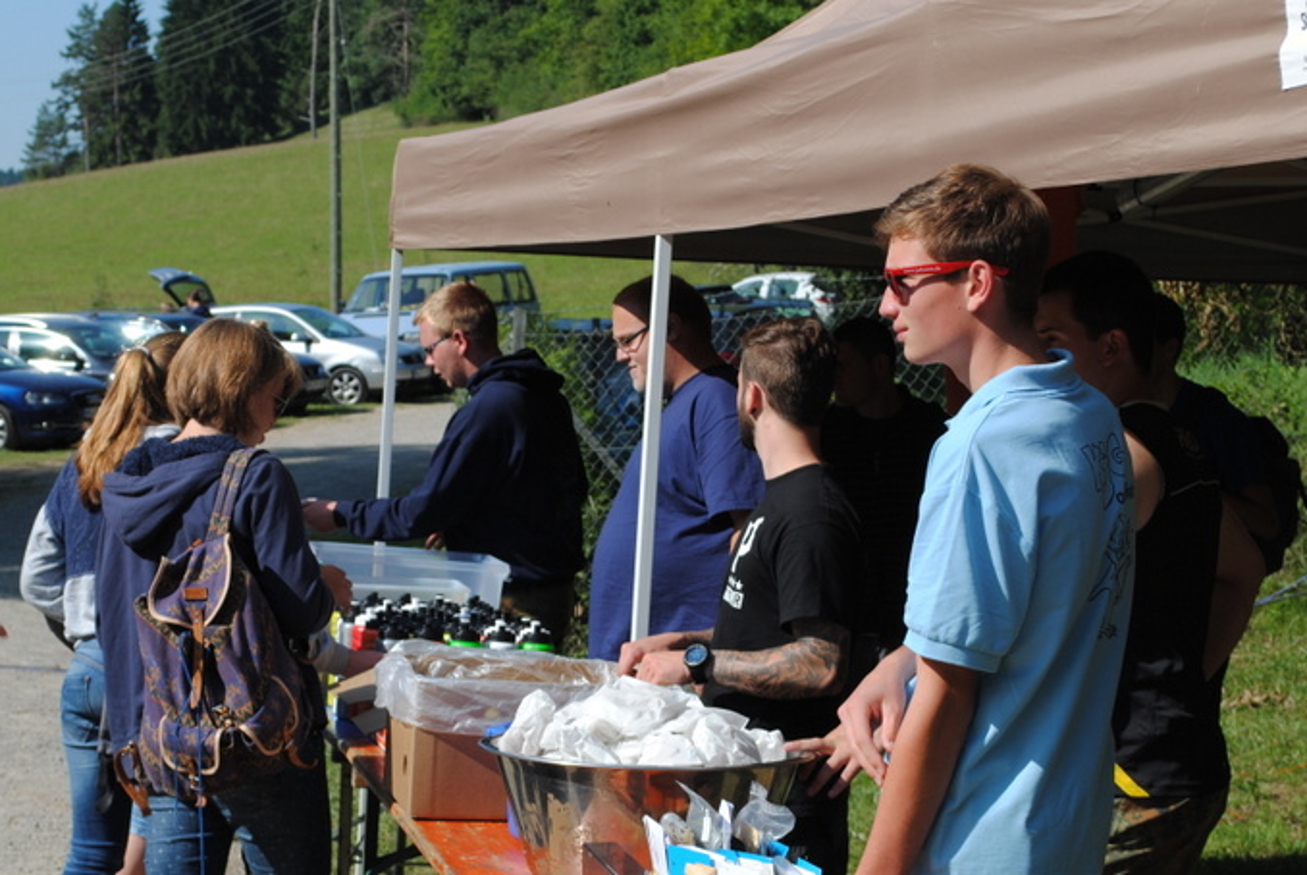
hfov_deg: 23.9
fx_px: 3090
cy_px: 459
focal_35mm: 85
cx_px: 574
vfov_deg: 16.1
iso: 100
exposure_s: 1/250
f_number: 8
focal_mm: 48
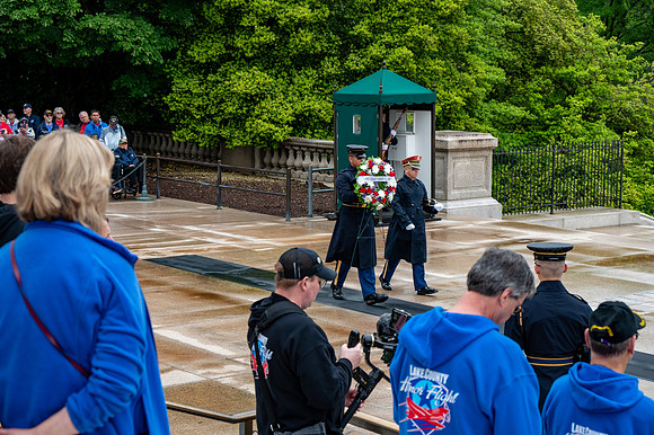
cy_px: 218
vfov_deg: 20.6
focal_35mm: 66
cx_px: 327
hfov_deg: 30.5
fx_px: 1198
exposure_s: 1/100
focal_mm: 66
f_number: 6.3
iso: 220
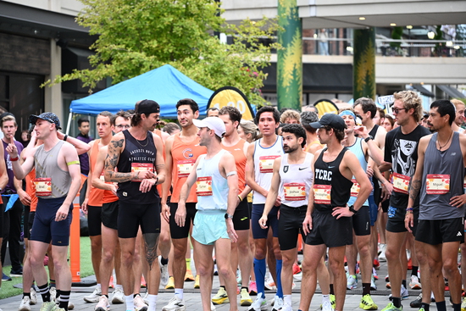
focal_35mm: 120
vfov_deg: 11.4
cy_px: 156
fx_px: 1554
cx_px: 233
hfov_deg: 17.1
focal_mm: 120
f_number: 4
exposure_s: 1/500
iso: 2000
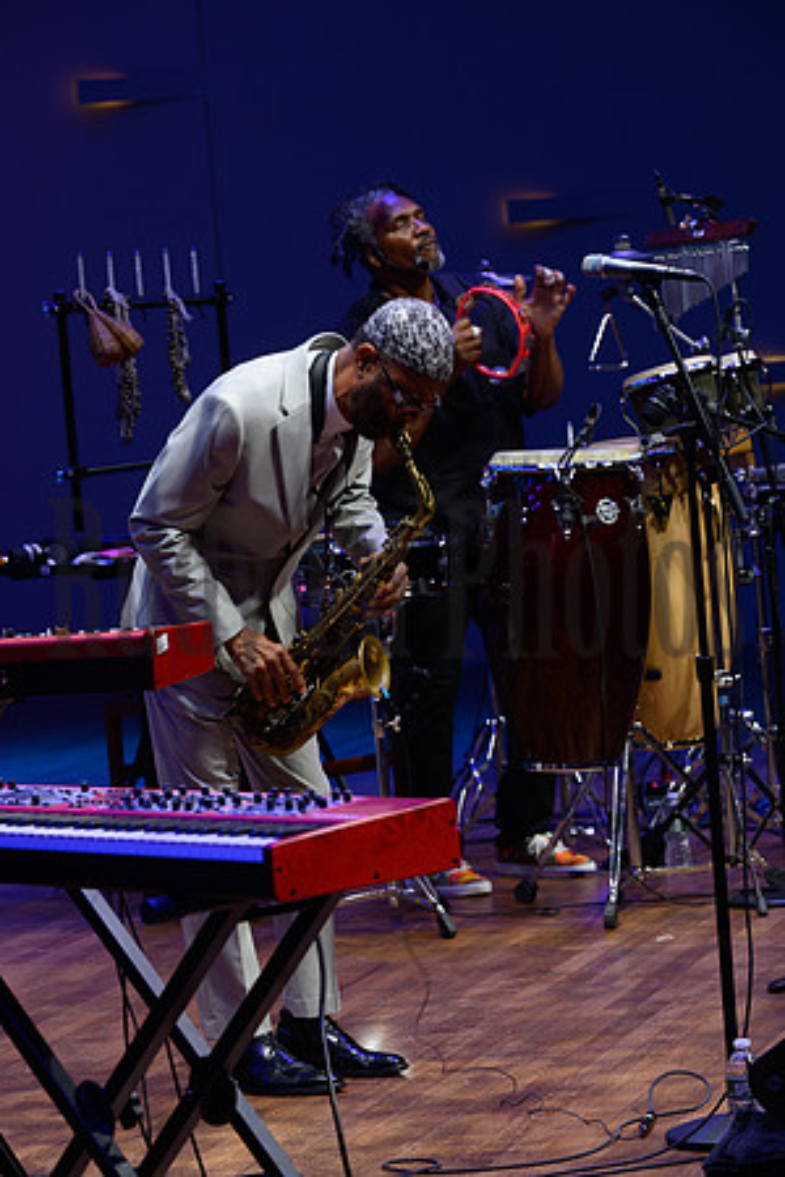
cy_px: 588
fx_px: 4579
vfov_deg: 14.7
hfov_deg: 9.8
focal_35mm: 140
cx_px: 392
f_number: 7.1
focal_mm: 140
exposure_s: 1/80
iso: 800
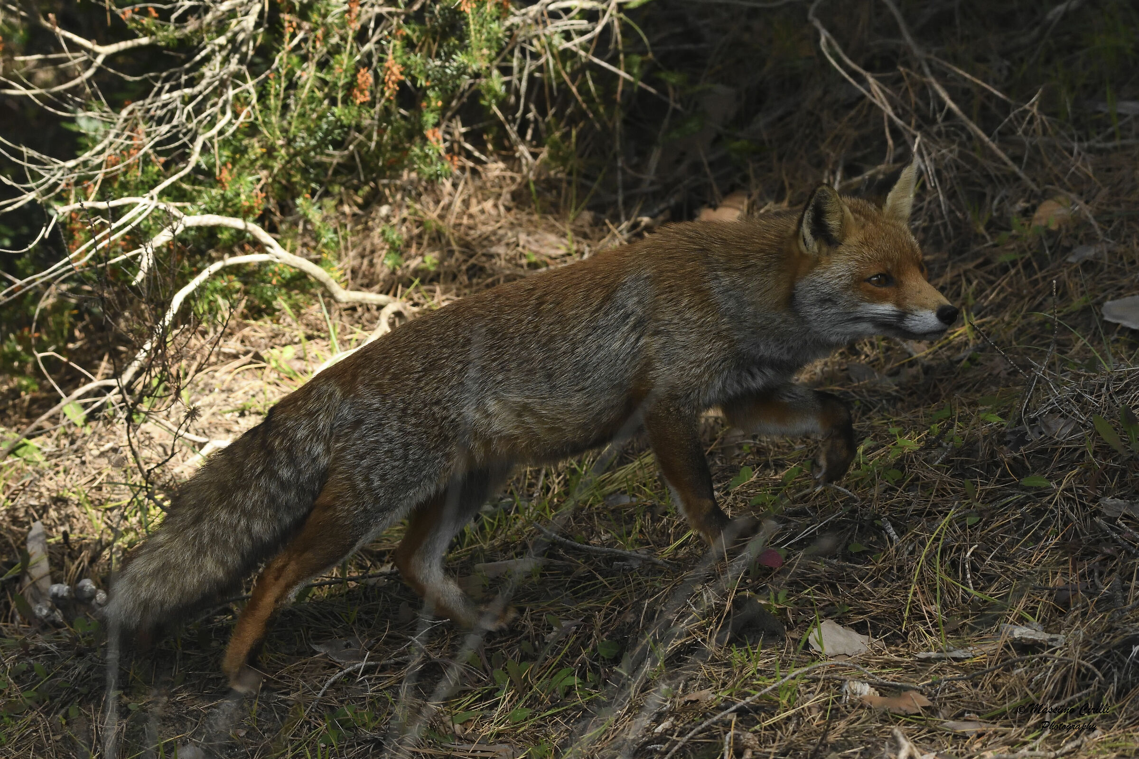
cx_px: 570
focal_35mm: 330
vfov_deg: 4.2
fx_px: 10440
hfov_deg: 6.2
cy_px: 380
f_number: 8
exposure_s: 1/2500
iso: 3600
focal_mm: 220
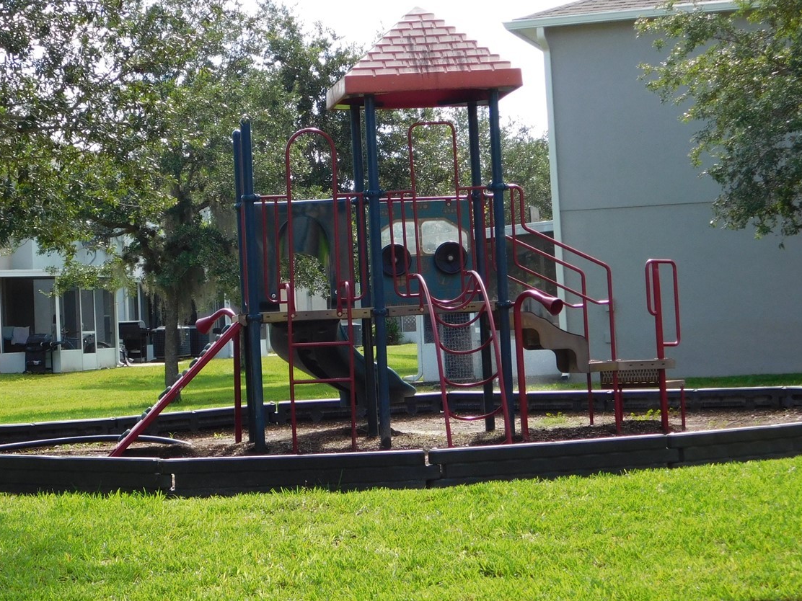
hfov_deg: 20.6
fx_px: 2201
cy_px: 208
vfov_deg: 15.5
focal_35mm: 95
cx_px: 336
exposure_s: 1/400
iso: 125
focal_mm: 11.7
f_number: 4.2
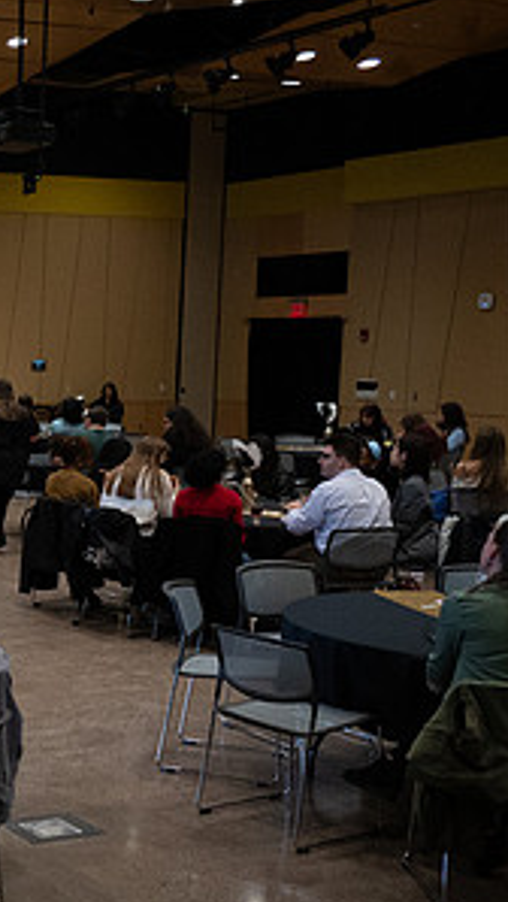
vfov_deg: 37.8
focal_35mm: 55
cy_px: 513
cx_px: -327
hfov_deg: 18.5
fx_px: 1315
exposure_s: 1/80
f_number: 3.5
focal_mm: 18
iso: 3200
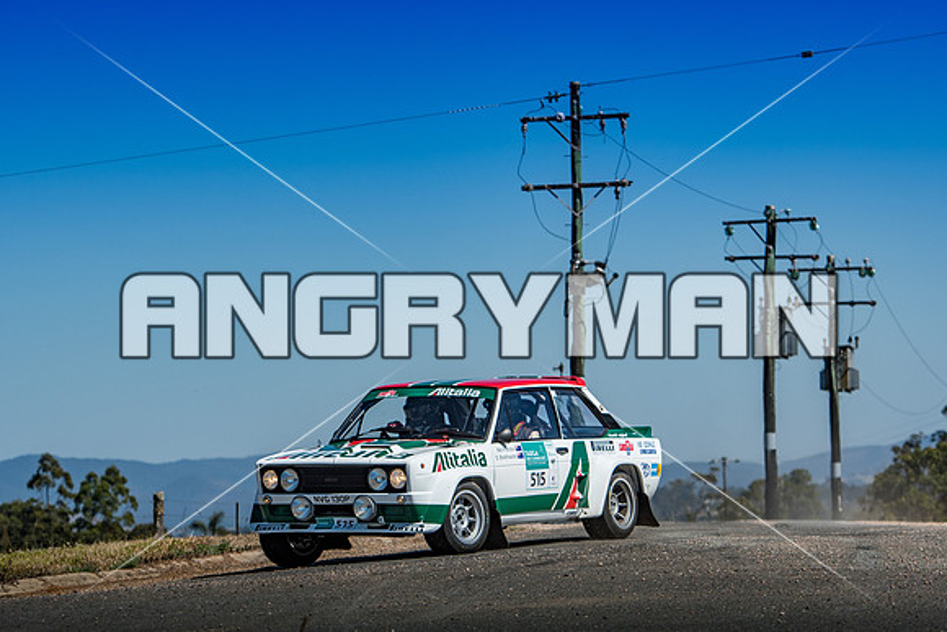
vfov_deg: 7.9
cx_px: 474
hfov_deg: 11.8
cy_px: 316
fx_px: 4578
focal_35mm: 174
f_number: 4.5
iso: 100
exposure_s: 1/3200
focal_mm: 116
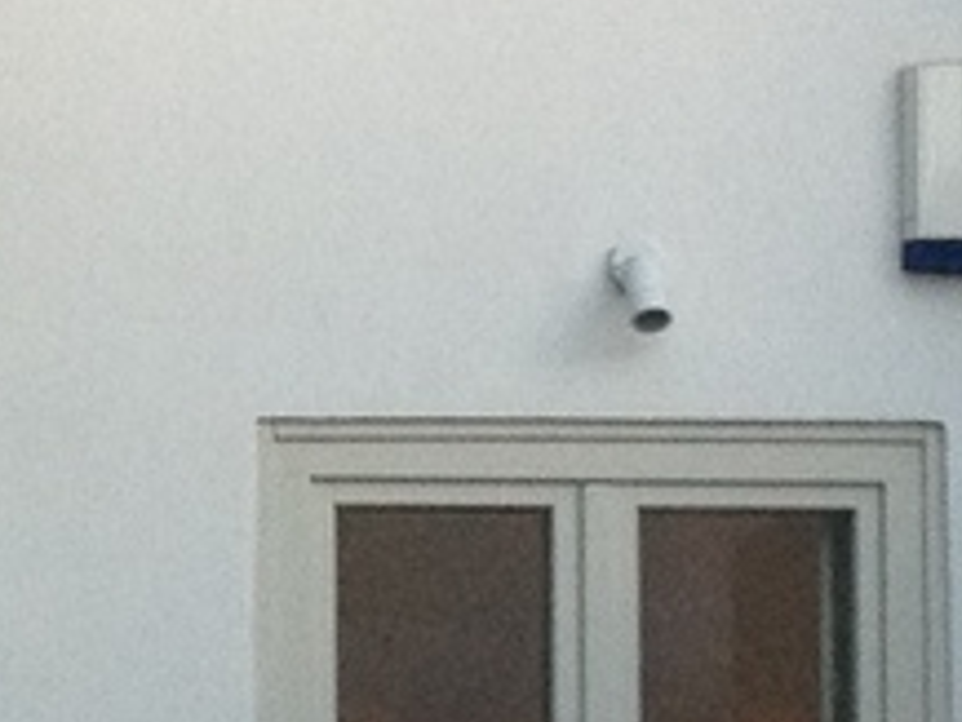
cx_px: -386
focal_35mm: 258
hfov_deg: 7.6
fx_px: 7174
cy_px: 620
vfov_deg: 5.8
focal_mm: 4.28
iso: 100
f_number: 2.4
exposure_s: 1/120
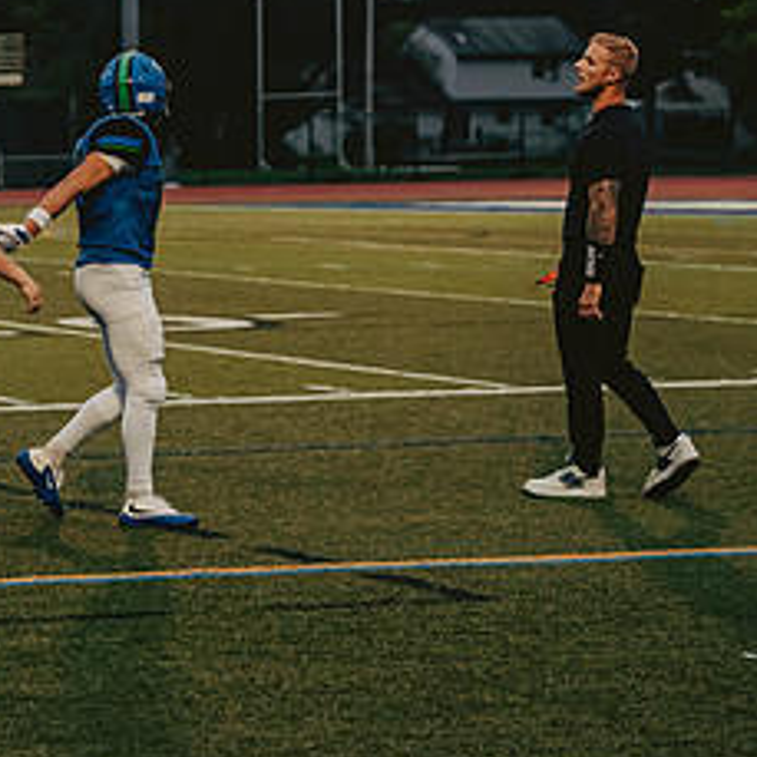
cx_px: -135
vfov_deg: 10.4
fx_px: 4157
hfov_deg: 10.3
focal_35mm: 168
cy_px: 271
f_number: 2.8
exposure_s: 1/1250
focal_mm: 70
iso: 2000
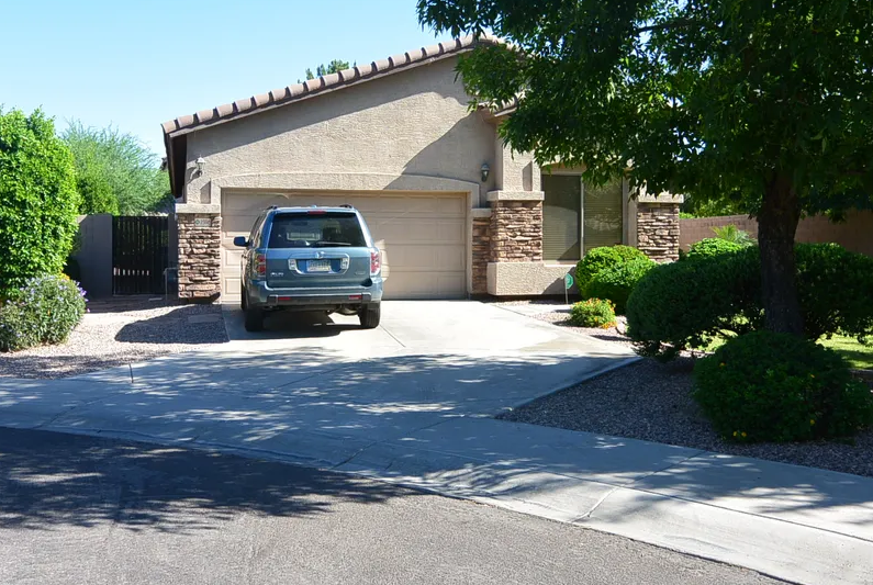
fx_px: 850
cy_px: 240
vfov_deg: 37.9
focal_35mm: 35
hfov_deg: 54.3
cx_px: 415
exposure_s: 1/400
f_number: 4.5
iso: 100
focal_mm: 11
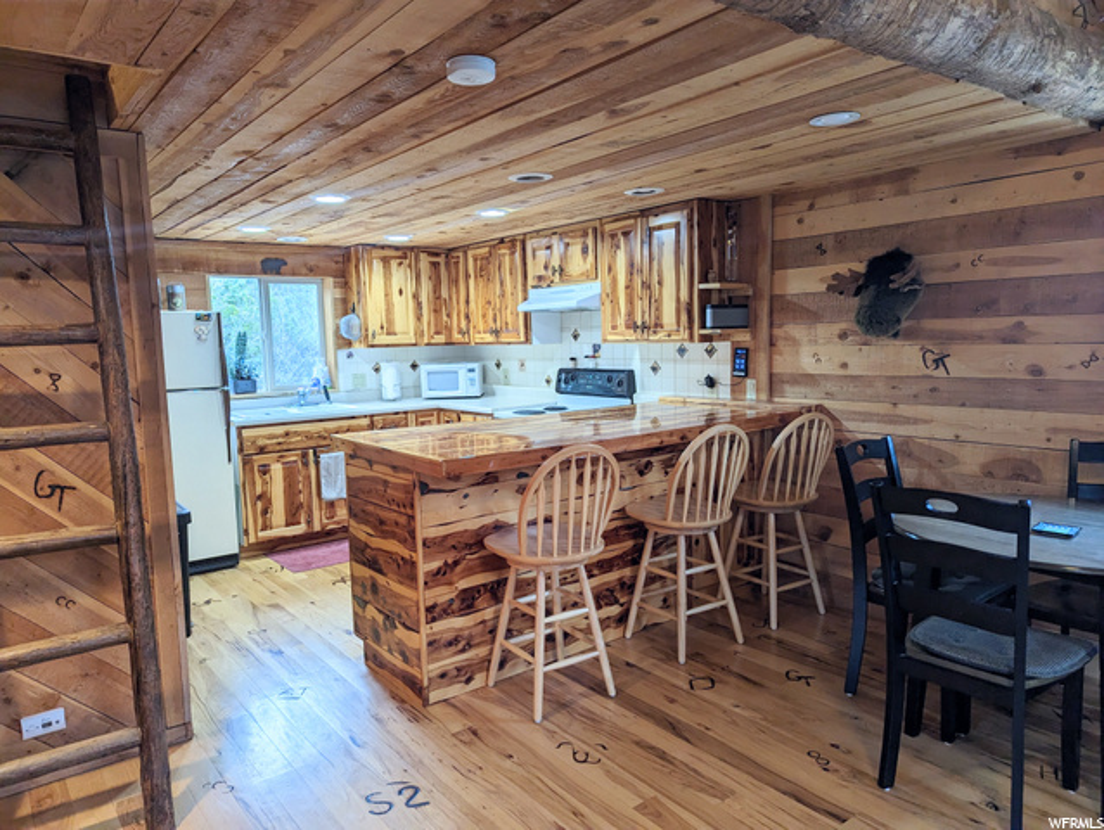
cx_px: 552
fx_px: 766
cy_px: 415
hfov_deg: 71.5
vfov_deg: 56.9
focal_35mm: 24
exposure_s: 1/120
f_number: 1.85
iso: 315
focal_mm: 6.81
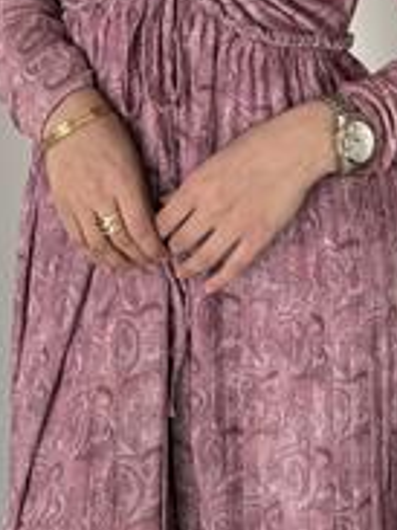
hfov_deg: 21.0
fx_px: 1072
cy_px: -155
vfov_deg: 24.4
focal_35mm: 70
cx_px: 229
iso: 80
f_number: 1.78
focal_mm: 6.76
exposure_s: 1/521
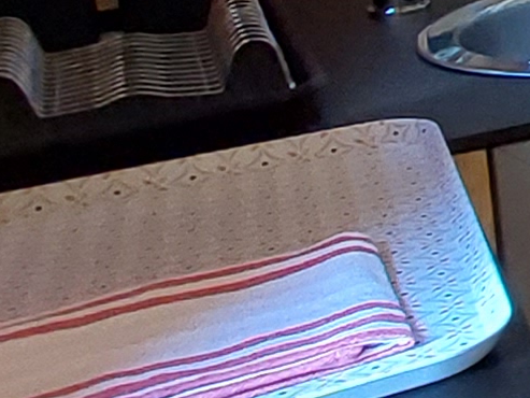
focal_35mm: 86
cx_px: 1628
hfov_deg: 11.2
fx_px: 1317
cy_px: -215
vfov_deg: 15.7
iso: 160
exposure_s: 1/50
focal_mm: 1.42
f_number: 2.2
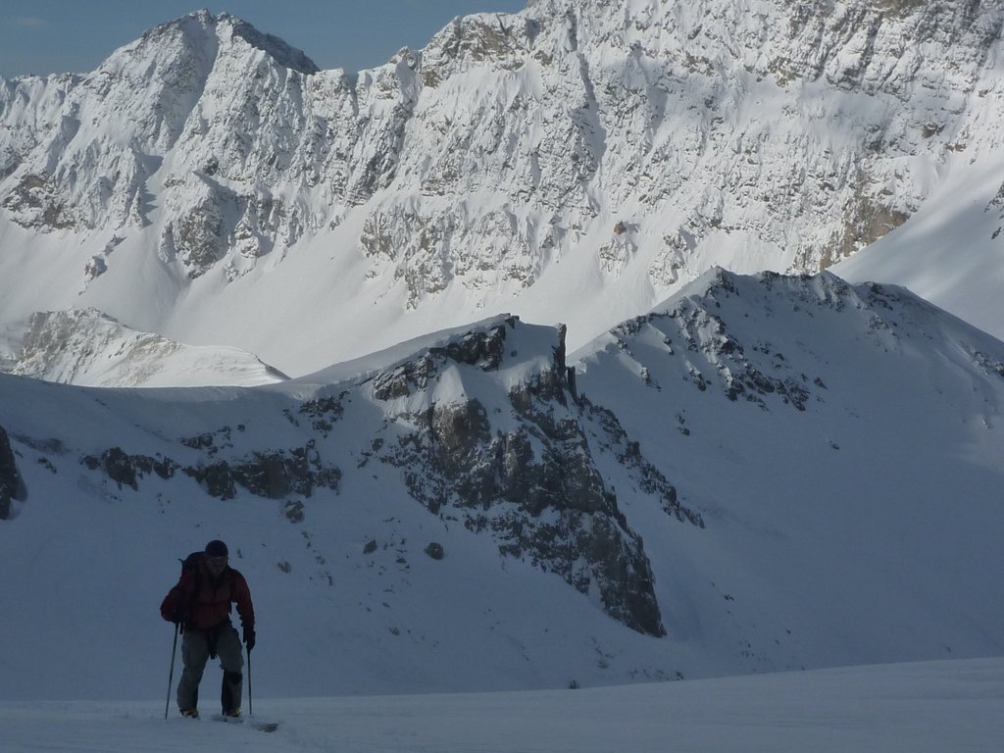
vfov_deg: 29.7
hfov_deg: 38.9
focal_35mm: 49
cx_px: 502
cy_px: 376
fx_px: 1421
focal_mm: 5.5
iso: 125
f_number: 11
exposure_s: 1/250
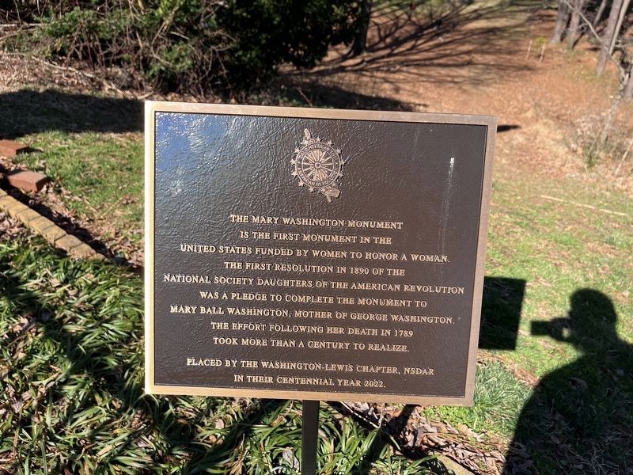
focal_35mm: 26
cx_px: 316
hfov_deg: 67.3
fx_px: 475
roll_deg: -2.0
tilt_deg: -38.8
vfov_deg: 53.1
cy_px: 238
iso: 50
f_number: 1.6
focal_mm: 5.1
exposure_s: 1/1721
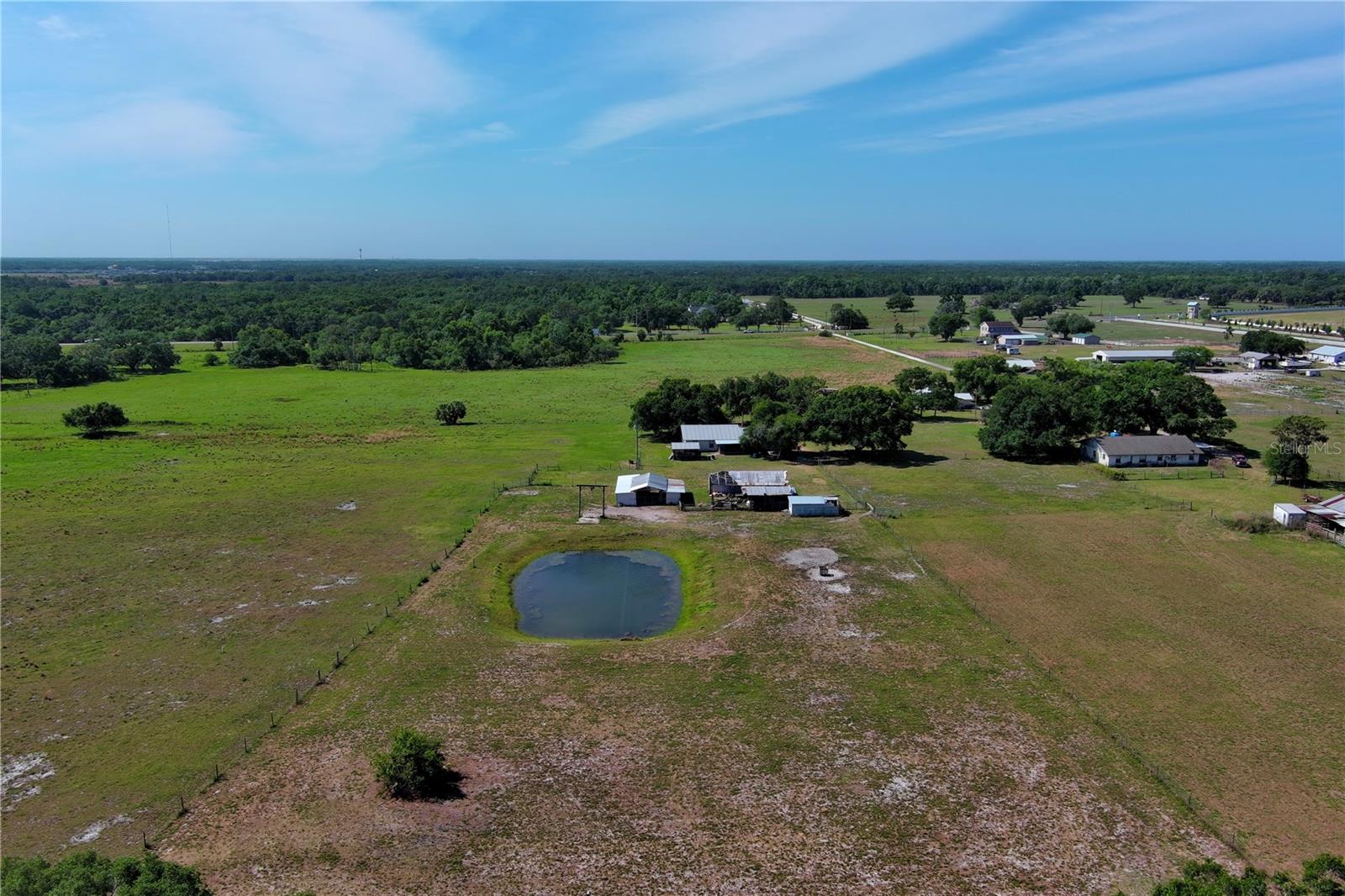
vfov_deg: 44.9
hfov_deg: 63.7
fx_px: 1083
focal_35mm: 29
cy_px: 448
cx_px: 672
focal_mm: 10.57
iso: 100
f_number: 9
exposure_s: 1/320
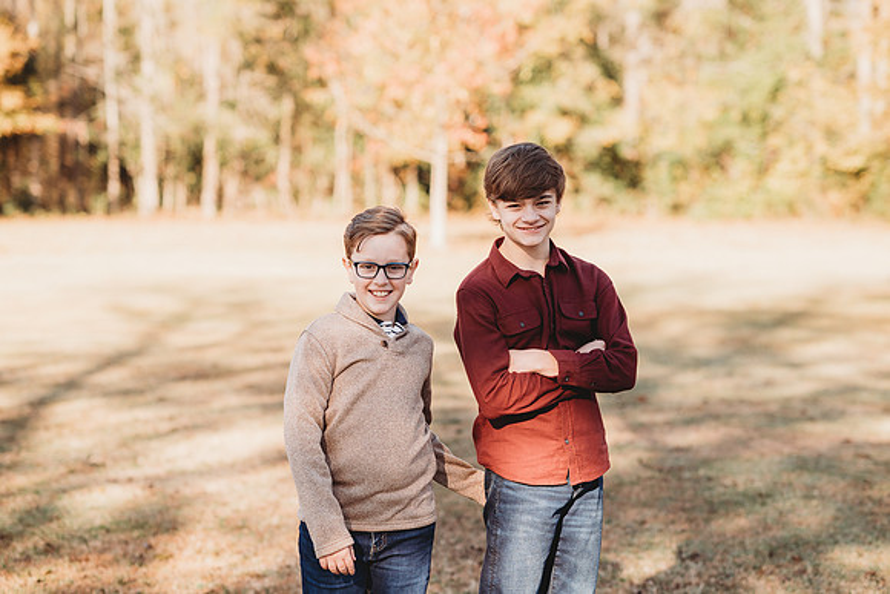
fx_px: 2102
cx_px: 445
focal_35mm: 85
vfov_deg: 16.1
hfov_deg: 23.9
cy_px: 297
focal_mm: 85
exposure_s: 1/1000
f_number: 2.5
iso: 200
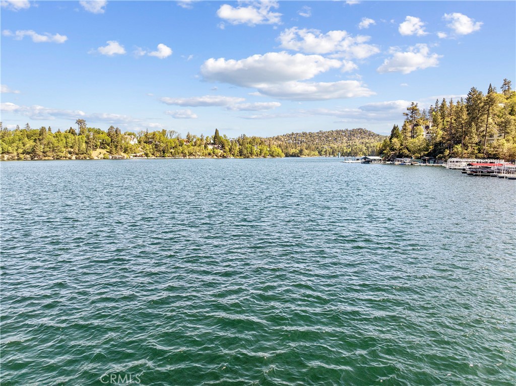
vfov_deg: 56.7
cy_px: 193
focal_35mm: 24
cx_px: 258
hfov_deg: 71.6
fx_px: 357
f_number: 2.8
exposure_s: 1/60
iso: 100
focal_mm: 12.3
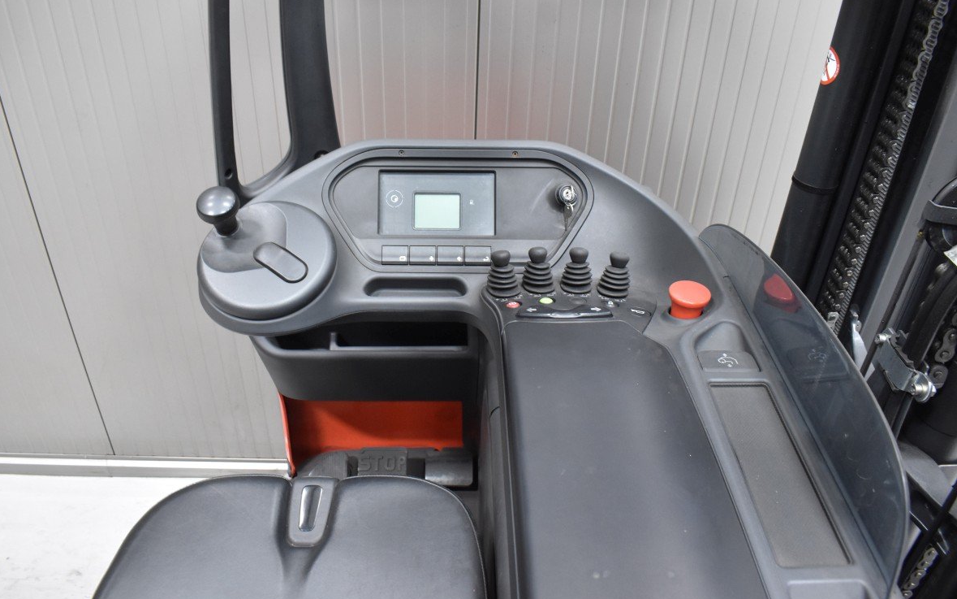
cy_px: 284
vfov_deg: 44.5
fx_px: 730
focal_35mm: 28
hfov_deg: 66.5
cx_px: 471
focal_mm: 18
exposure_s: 1/15
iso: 1600
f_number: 5.6
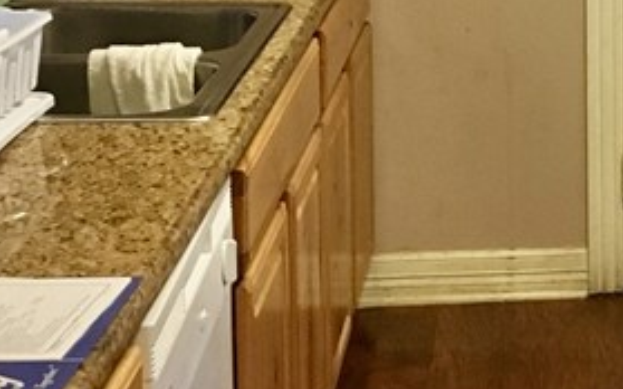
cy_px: -18
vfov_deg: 11.4
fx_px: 1917
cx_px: 846
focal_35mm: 113
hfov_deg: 17.2
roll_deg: -0.8
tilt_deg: -10.2
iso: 250
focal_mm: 4.15
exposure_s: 1/15
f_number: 2.2
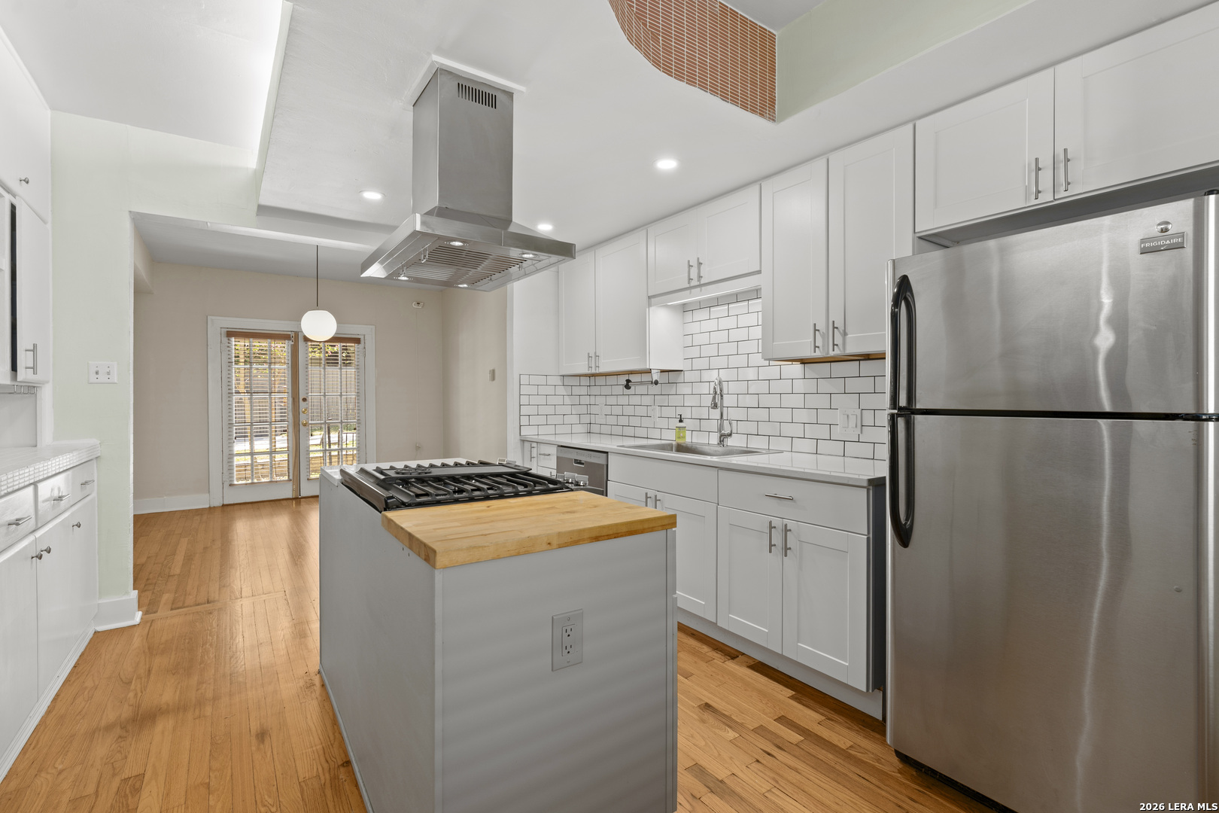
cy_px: 406
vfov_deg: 73.7
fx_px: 542
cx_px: 610
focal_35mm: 16
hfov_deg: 96.7
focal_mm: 16
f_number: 7.1
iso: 320
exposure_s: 1/4
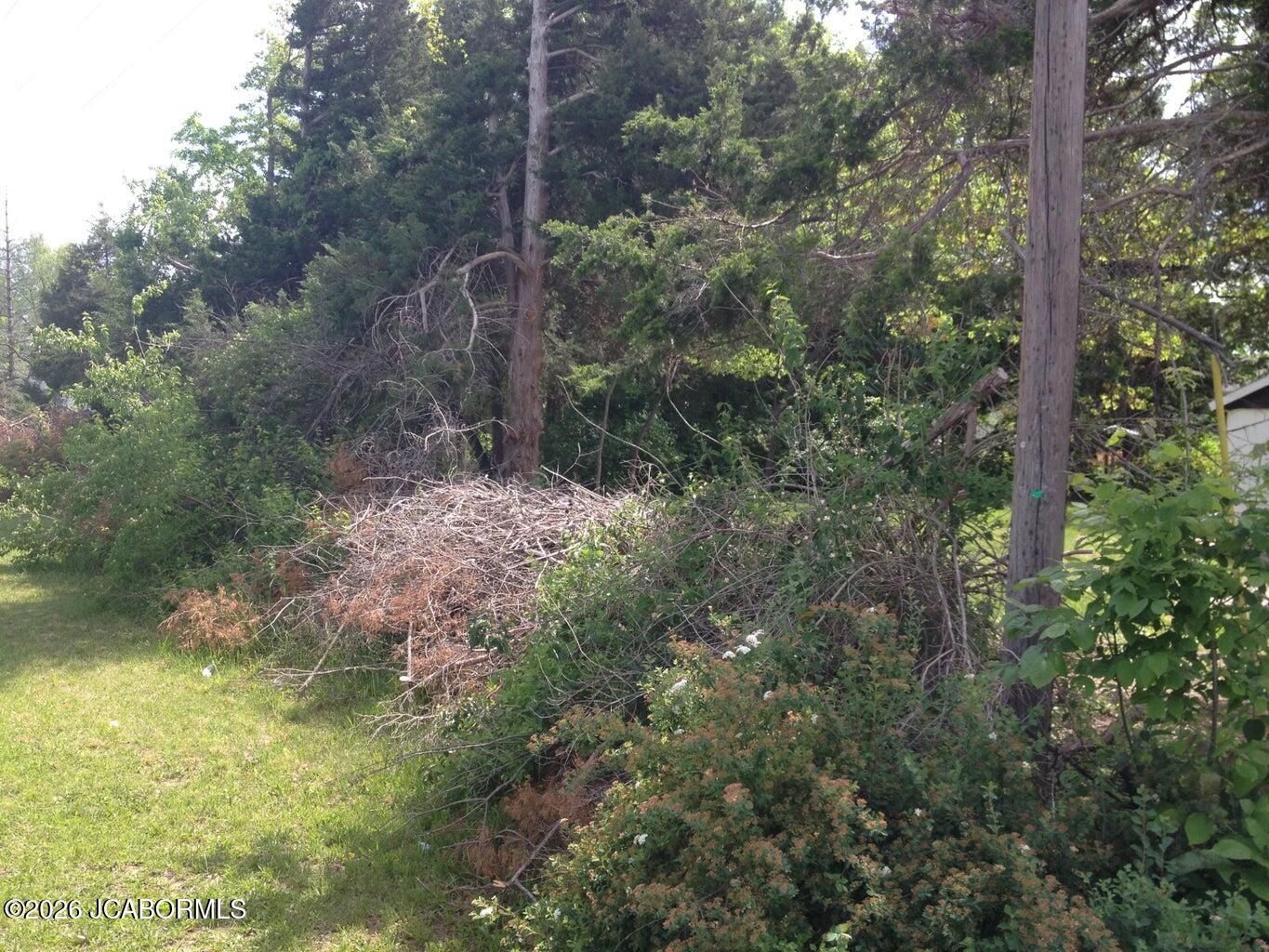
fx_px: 1283
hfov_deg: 52.6
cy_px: 476
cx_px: 634
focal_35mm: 35
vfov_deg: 40.7
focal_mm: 4.28
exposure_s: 1/452
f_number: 2.4
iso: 50
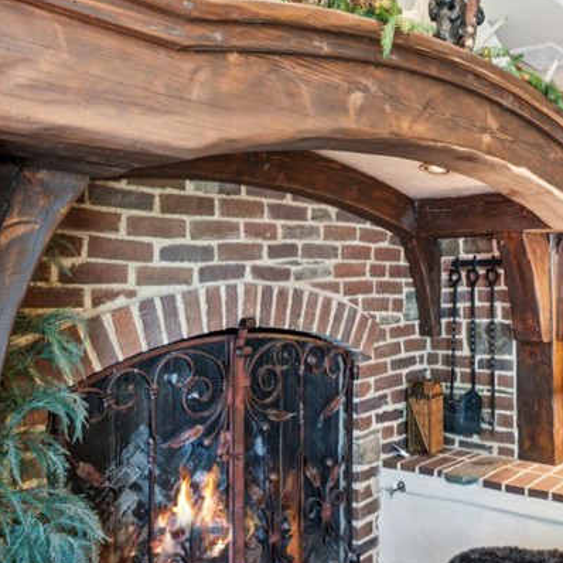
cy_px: 270
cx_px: 485
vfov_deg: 45.9
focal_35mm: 36
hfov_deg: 42.8
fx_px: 664
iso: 100
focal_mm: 16.5
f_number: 13
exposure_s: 6
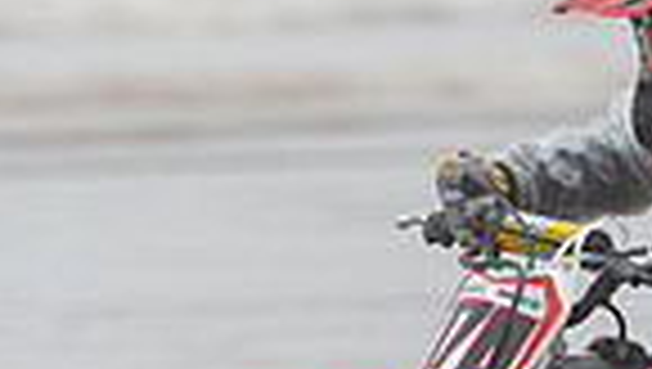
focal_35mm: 1254
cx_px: 683
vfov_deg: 1.0
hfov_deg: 1.7
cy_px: 439
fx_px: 21708
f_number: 4
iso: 200
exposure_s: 1/400
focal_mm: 200
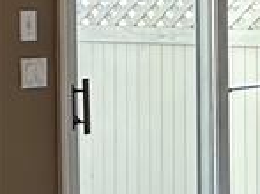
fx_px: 1253
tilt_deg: -1.3
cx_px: 900
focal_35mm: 167
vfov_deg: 8.8
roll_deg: -0.3
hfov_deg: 8.6
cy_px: 16
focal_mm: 6.86
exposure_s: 1/60
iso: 125
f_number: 1.78
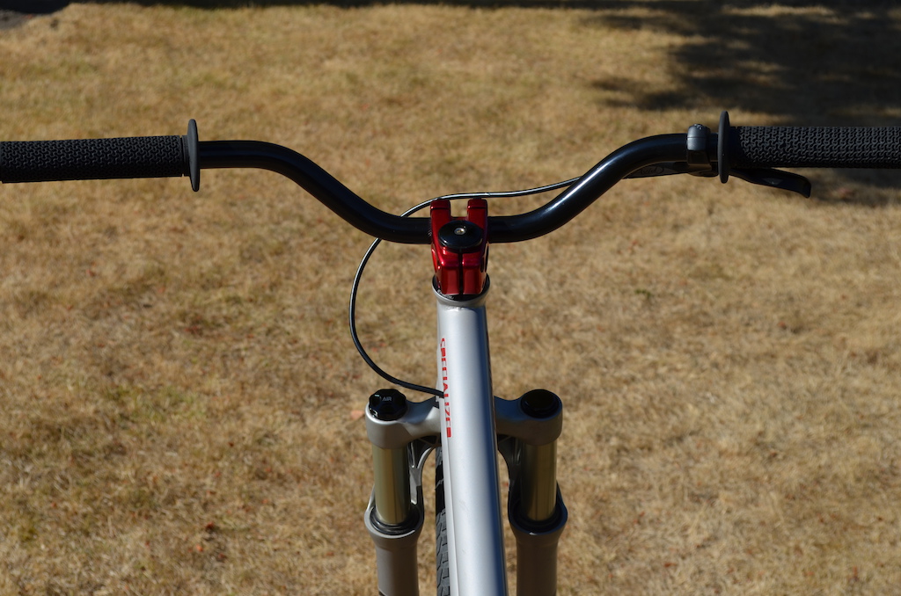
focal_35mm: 72
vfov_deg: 18.8
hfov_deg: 28.1
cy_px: 298
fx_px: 1798
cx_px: 450
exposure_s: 1/320
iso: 100
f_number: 9
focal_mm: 48
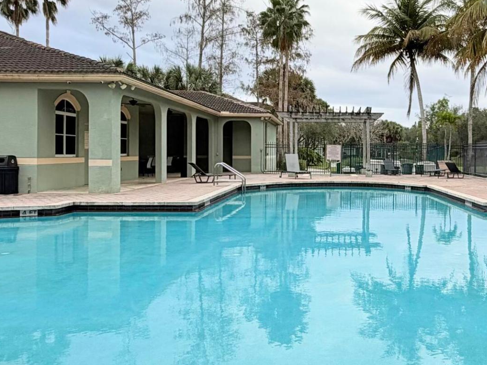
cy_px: 152
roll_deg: +0.4
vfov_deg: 36.7
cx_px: 349
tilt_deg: +0.9
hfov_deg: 46.6
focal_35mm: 39
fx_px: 549
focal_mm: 2.22
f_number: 2.2
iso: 40
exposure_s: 1/602
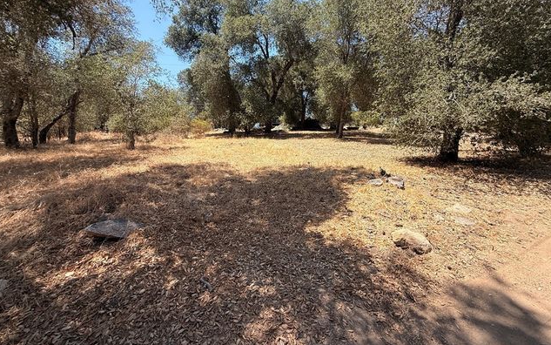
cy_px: 153
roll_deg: -1.6
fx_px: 225
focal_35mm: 15
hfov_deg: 101.4
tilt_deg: -2.2
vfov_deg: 74.6
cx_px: 274
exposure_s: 1/779
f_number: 2.2
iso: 50
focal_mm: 2.22
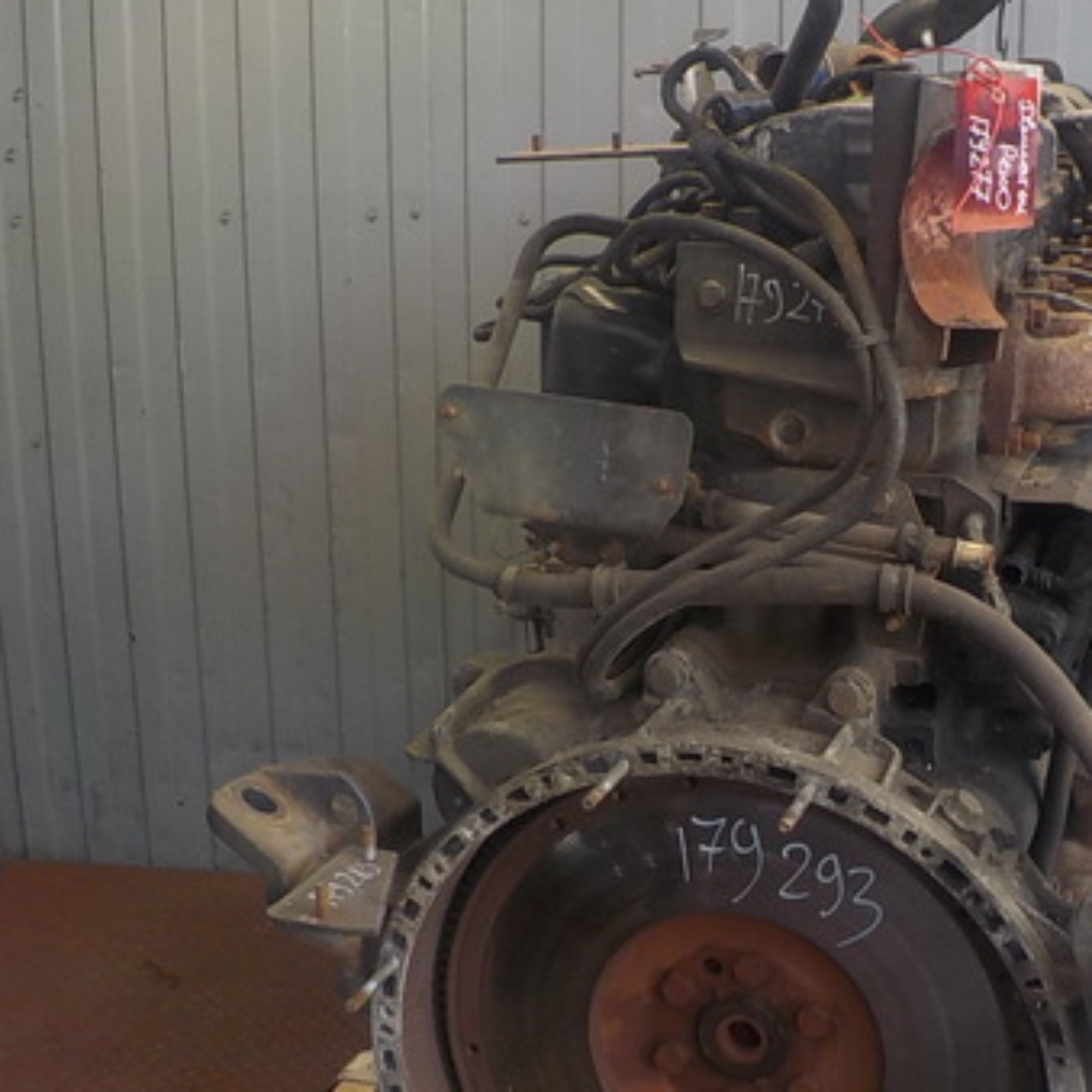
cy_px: 654
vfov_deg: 33.9
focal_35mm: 50
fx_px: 1785
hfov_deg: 33.4
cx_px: 812
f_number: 3.3
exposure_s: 1/30
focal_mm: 4.1
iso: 125
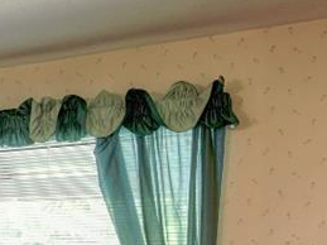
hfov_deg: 16.9
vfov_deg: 17.9
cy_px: 302
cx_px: -361
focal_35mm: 78
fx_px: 736
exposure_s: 1/6
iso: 100
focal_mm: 14
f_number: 2.8
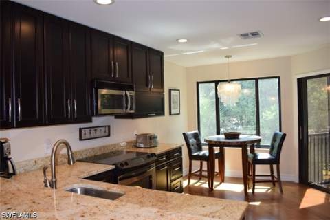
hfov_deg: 67.4
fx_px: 247
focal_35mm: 27
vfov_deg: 47.9
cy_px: 110
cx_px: 165
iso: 800
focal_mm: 18
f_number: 5.6
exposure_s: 1/125
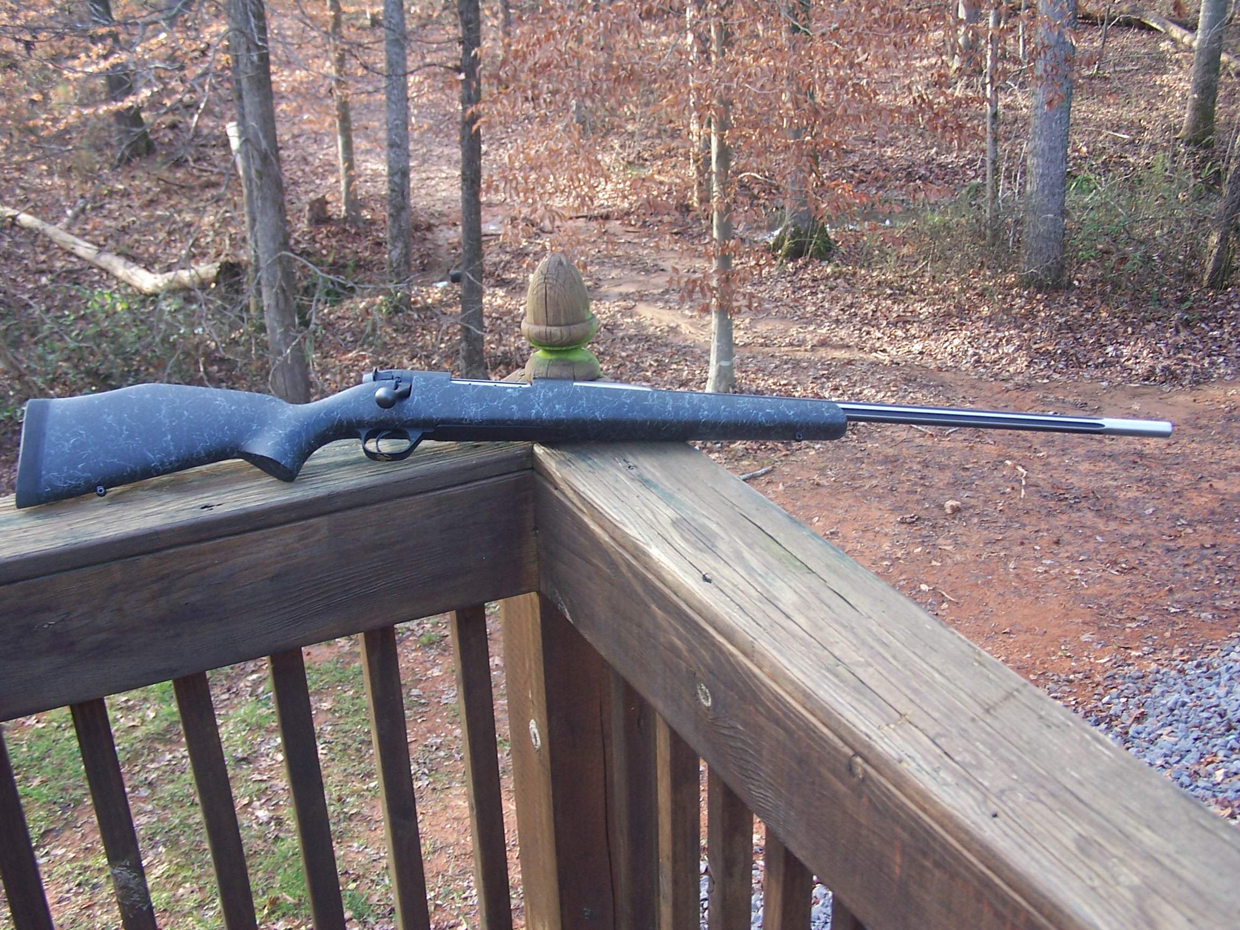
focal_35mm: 38
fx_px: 1361
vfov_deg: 37.7
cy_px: 465
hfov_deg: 49.0
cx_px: 620
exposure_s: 1/45
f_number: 2.8
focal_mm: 6.3
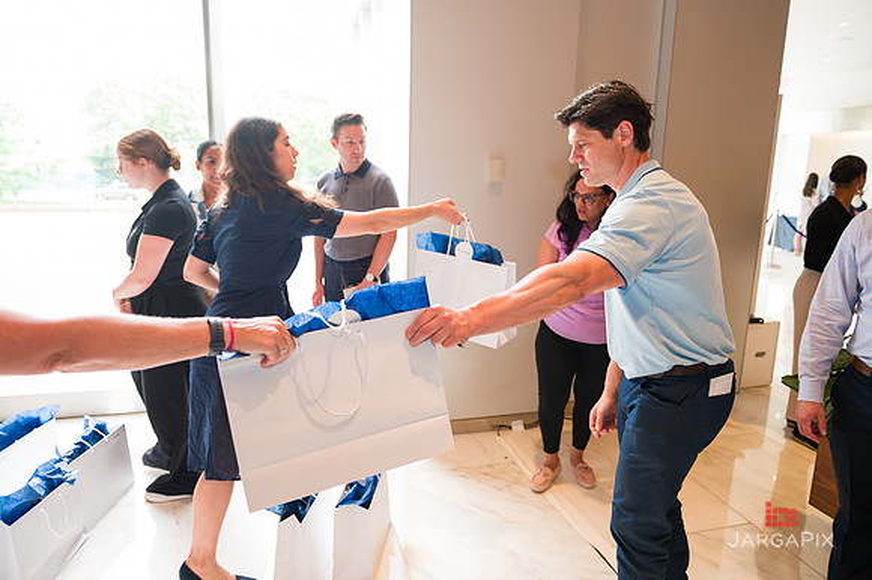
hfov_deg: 73.8
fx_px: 581
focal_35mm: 24
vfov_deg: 53.1
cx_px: 436
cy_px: 290
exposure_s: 1/200
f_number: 4
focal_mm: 24
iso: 800
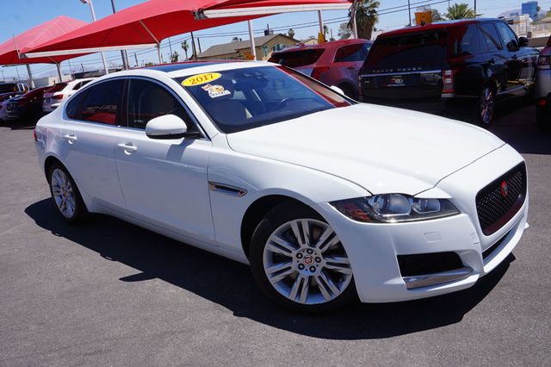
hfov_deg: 59.5
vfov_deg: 41.7
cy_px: 184
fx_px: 482
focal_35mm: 32
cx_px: 276
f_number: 14
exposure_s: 1/125
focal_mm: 21
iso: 100
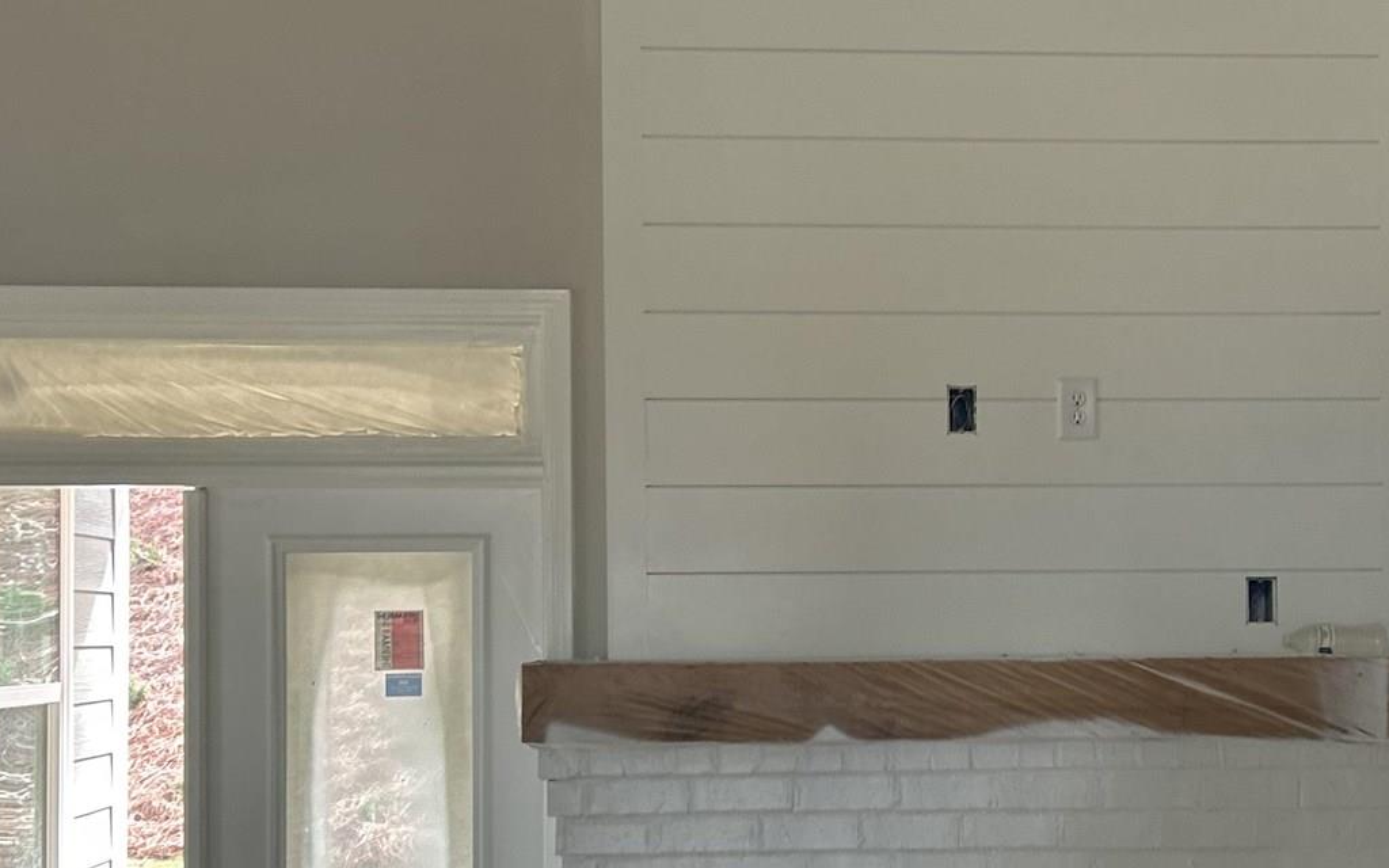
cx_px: 944
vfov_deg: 20.9
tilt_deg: +0.9
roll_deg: +0.7
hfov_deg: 32.6
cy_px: 521
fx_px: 2347
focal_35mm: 62
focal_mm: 5.7
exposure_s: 1/121
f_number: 1.5
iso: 64
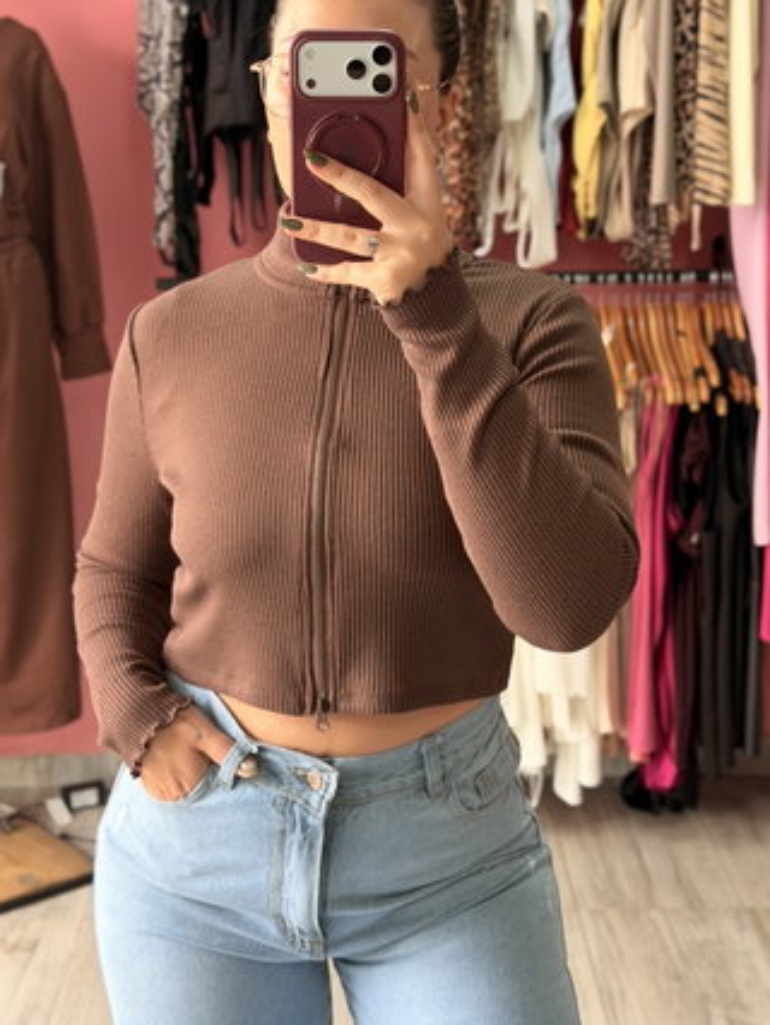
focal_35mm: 60
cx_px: 359
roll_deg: +1.5
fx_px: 1778
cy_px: 405
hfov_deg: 24.4
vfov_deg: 32.1
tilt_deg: -10.4
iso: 100
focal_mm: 6.76
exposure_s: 1/121
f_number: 1.78
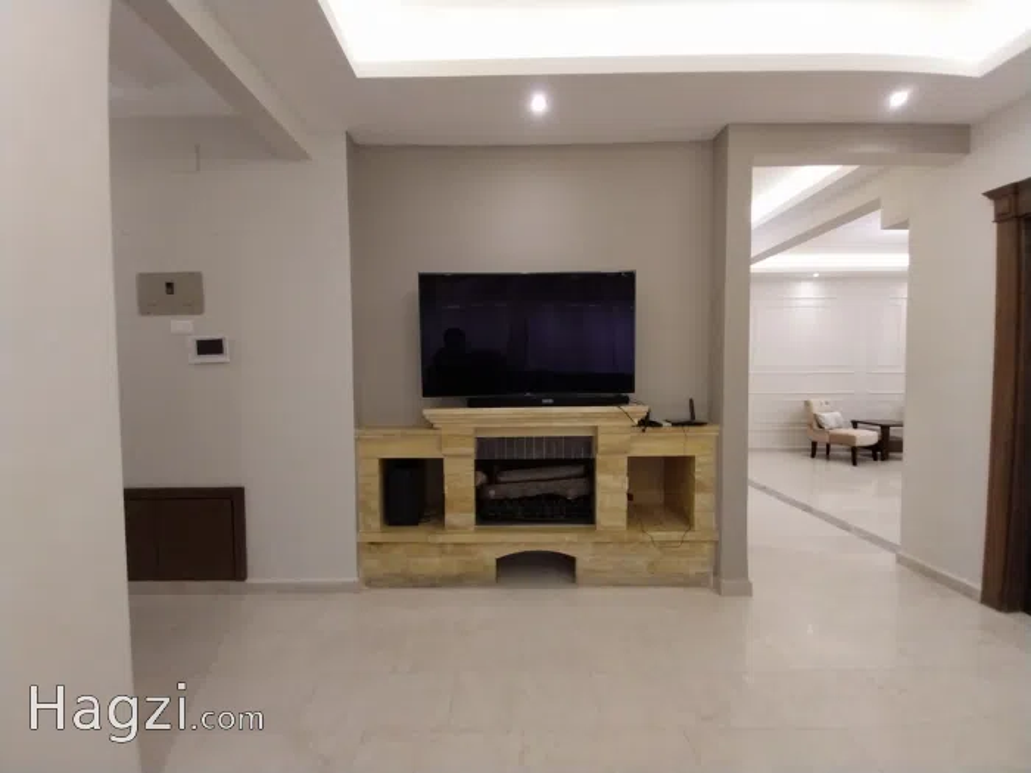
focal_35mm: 13
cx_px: 516
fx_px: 387
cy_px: 386
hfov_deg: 106.2
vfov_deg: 89.9
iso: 125
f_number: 2.2
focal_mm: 1.3
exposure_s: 1/50
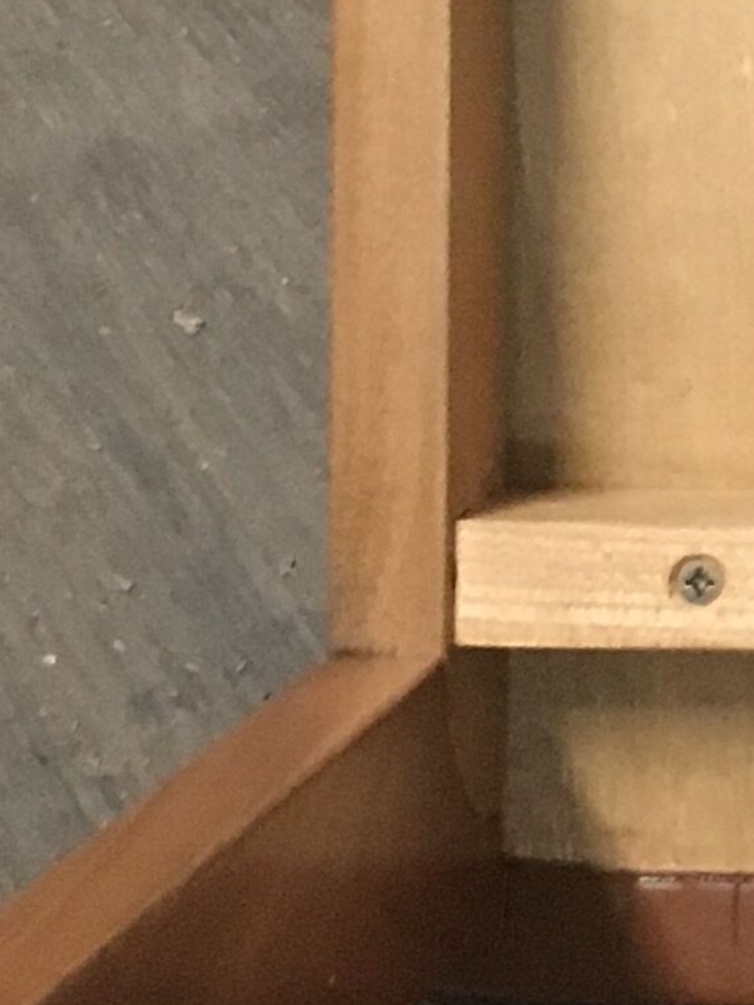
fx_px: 4443
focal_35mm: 153
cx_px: 1295
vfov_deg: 12.8
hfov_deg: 9.3
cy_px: 51
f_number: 2.2
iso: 400
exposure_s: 1/17
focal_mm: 4.15
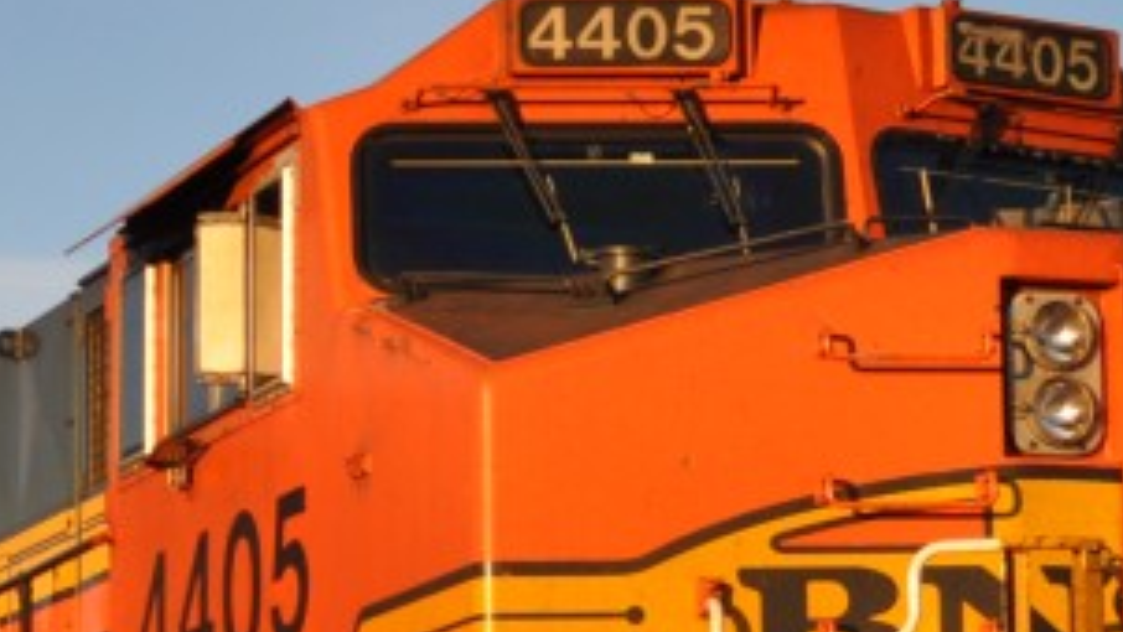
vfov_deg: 8.1
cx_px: 74
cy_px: 712
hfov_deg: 14.3
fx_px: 4438
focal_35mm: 149
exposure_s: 1/250
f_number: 8
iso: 200
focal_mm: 28
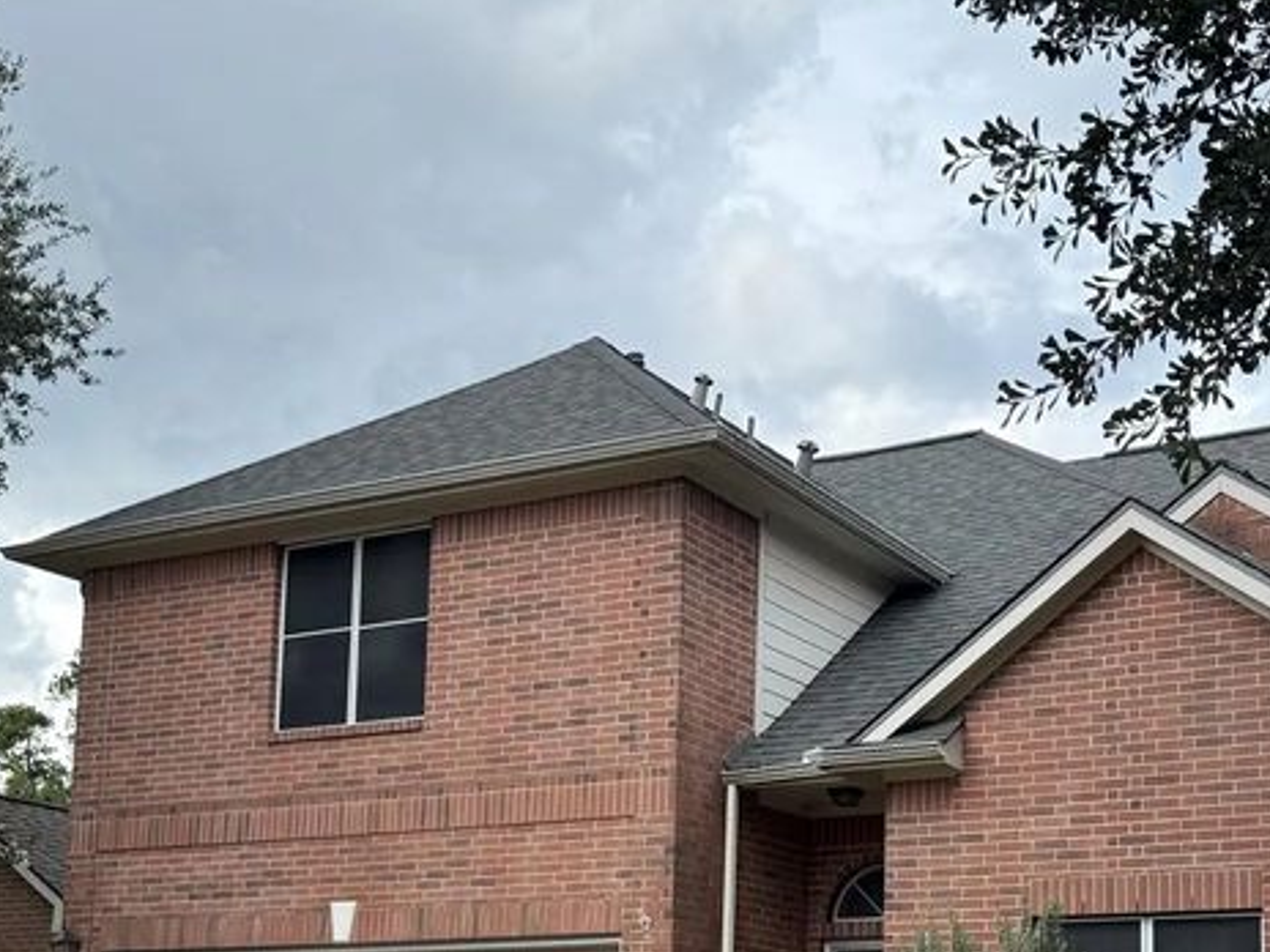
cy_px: 843
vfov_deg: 26.7
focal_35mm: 53
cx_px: 772
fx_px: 1944
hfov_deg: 36.0
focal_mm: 6.76
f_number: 1.78
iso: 80
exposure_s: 1/3145
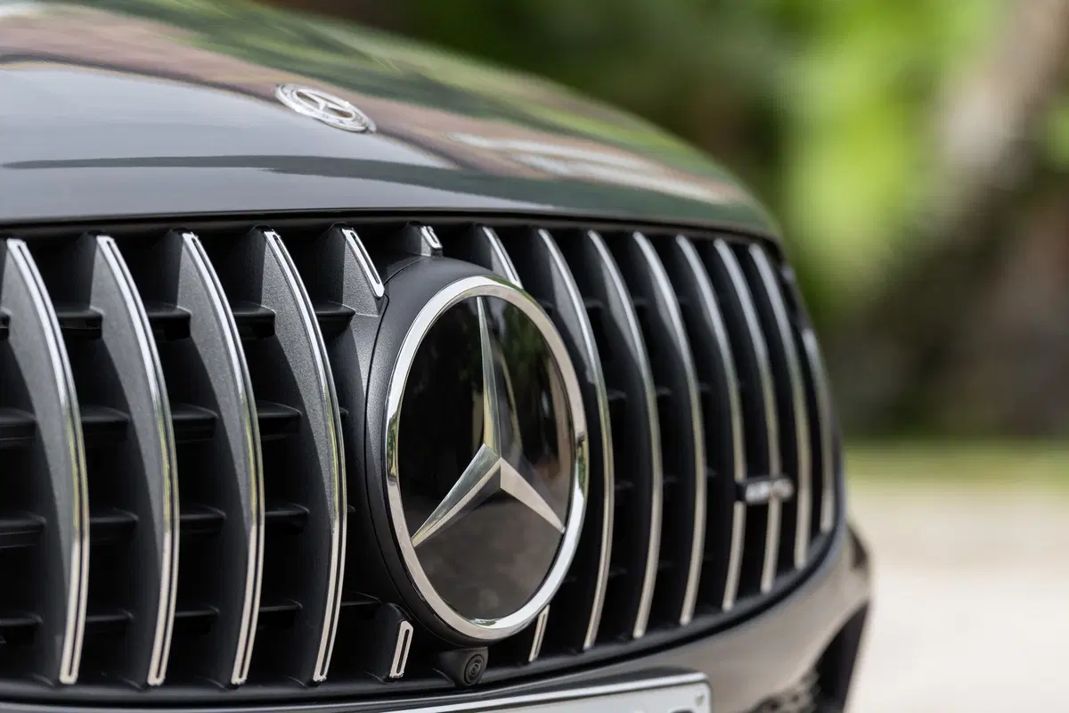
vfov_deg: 6.9
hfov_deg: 10.3
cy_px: 356
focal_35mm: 200
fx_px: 5938
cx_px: 534
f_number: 4
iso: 100
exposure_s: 1/400
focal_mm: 200
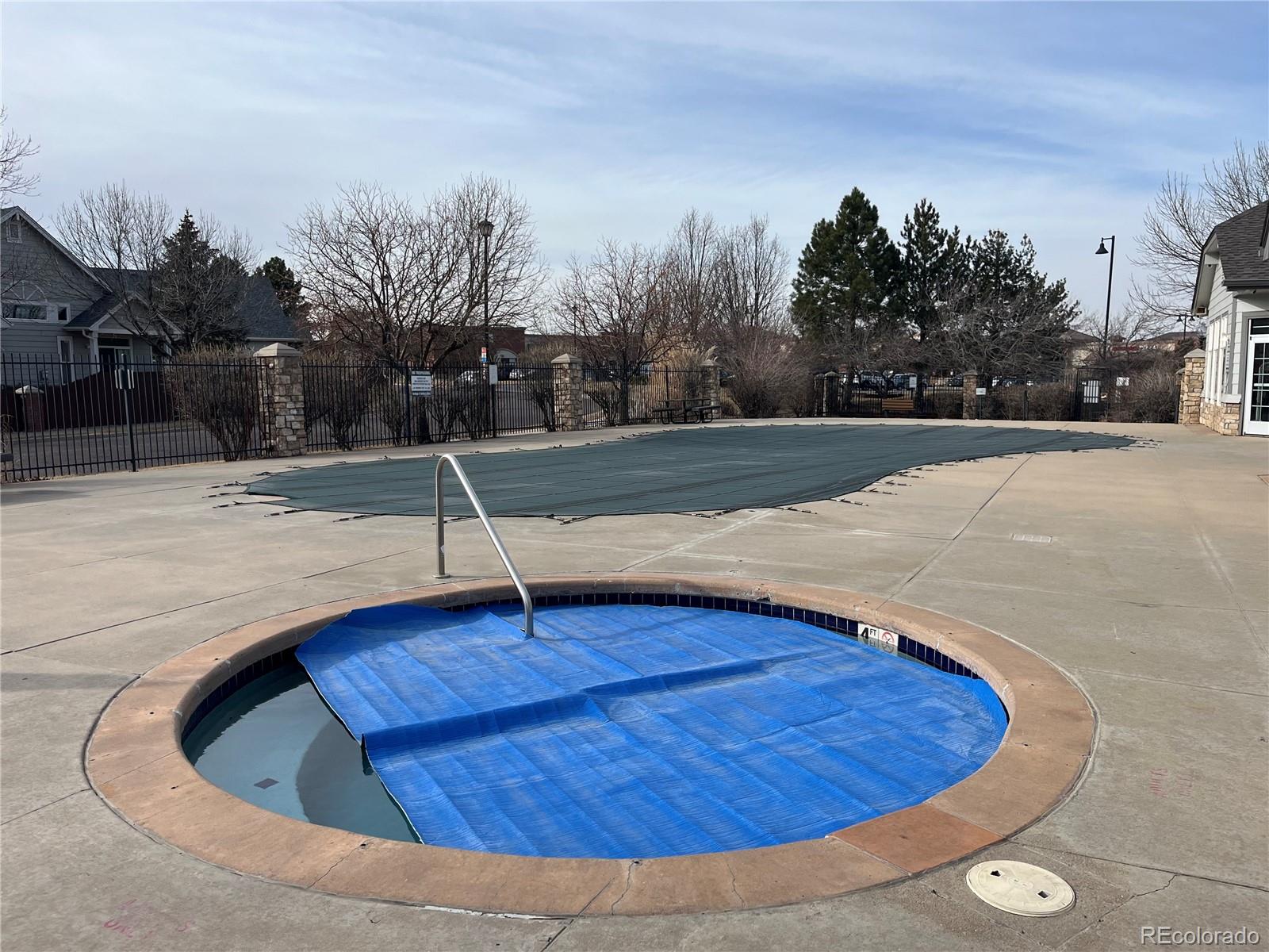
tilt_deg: -5.3
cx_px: 634
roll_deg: +0.6
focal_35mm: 26
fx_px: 953
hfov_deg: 67.3
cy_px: 476
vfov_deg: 53.1
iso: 50
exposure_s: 1/3413
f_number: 1.6
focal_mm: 5.1
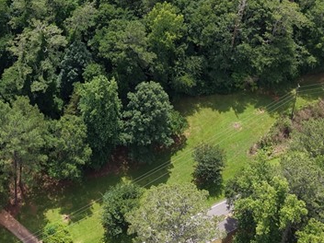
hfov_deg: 28.1
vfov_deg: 20.8
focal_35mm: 67
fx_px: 627
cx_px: 43
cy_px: -29
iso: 100
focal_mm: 8.67
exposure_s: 1/1500
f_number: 1.8
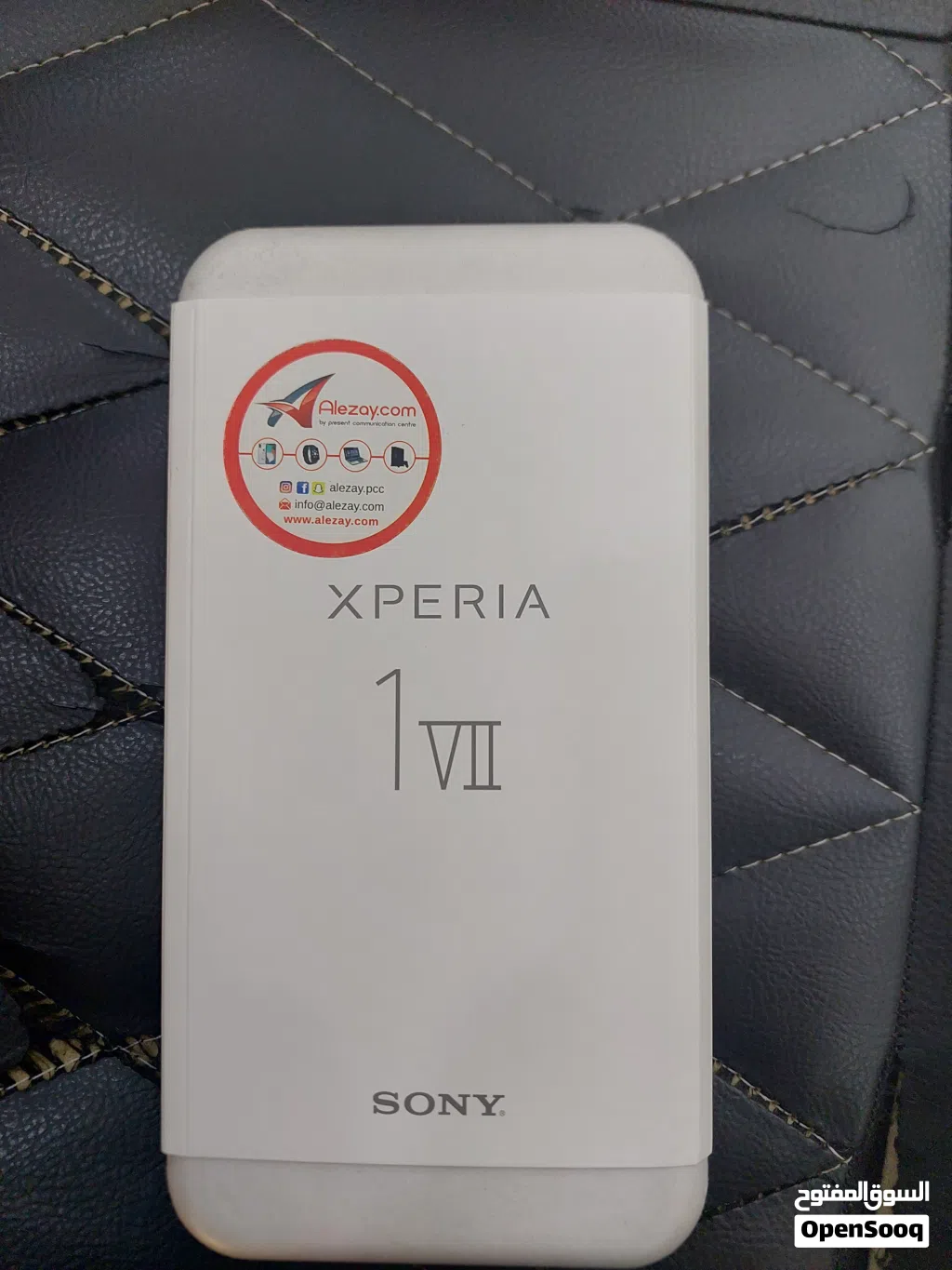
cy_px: 635
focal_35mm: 23
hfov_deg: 58.9
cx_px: 476
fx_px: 843
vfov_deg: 73.9
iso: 40
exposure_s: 1/50
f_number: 1.8
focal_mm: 5.06
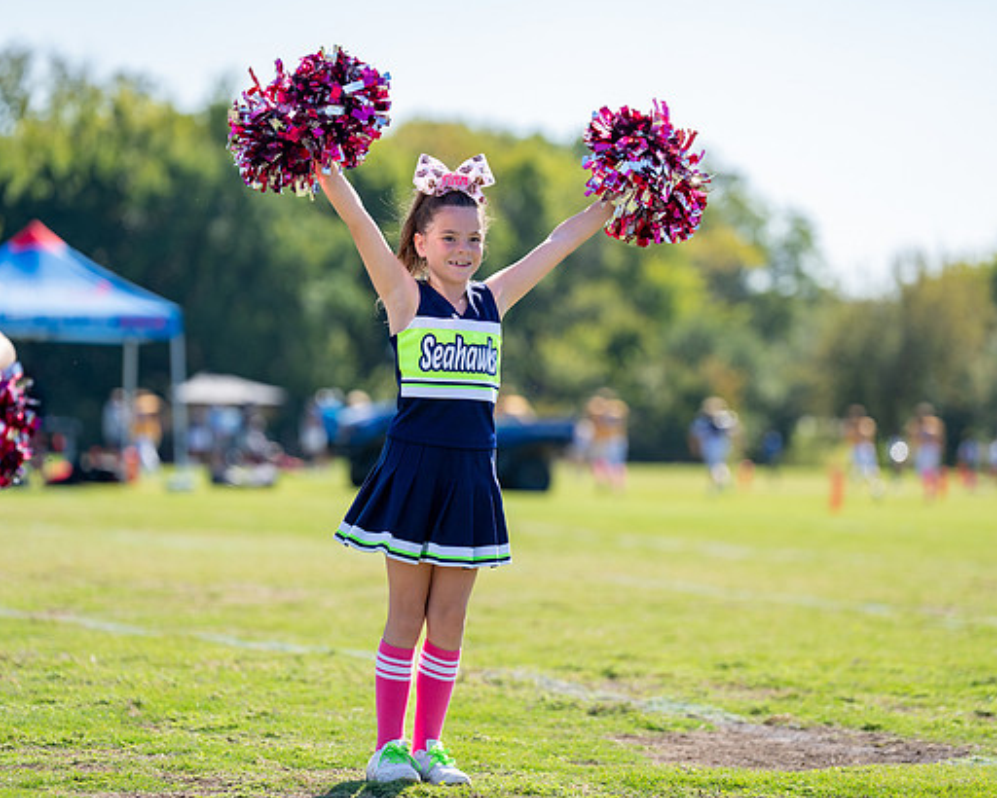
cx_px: 478
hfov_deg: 11.5
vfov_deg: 9.2
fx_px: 4959
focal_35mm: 168
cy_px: 395
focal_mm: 146
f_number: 2.8
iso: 200
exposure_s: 1/2000
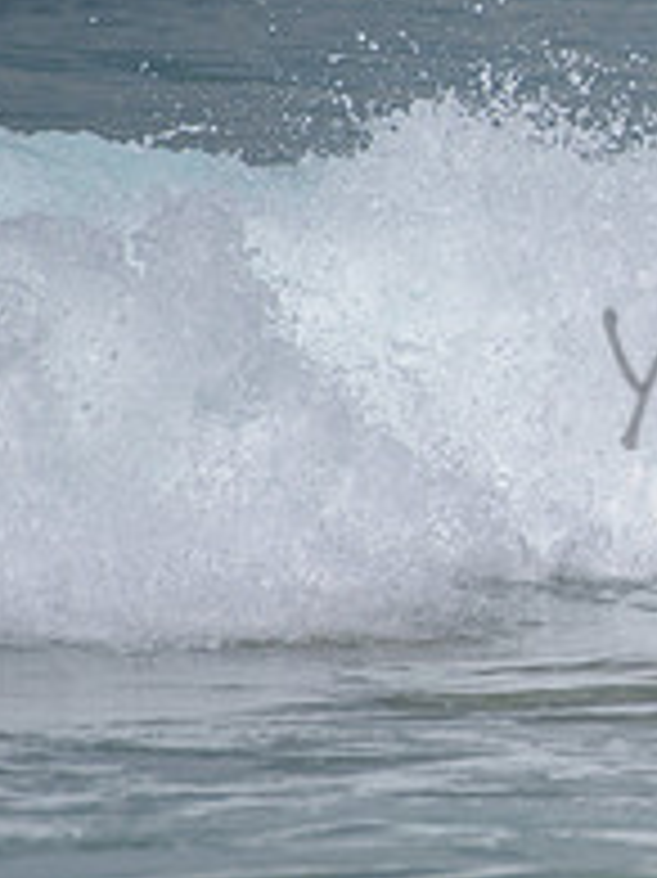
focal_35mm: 1429
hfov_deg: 1.0
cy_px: 340
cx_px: 1066
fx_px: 36202
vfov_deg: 1.4
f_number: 5.6
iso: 180
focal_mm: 500
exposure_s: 1/2000
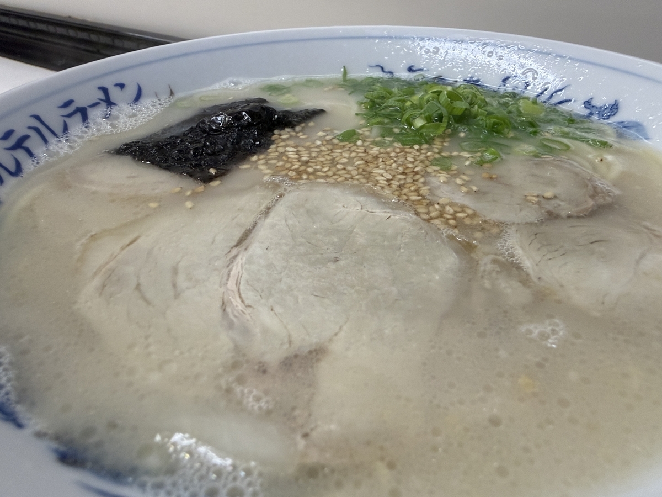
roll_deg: +0.1
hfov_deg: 69.4
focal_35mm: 25
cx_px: 331
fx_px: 478
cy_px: 248
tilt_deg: -36.5
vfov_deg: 54.9
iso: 250
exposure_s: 1/120
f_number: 2.2
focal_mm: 2.22
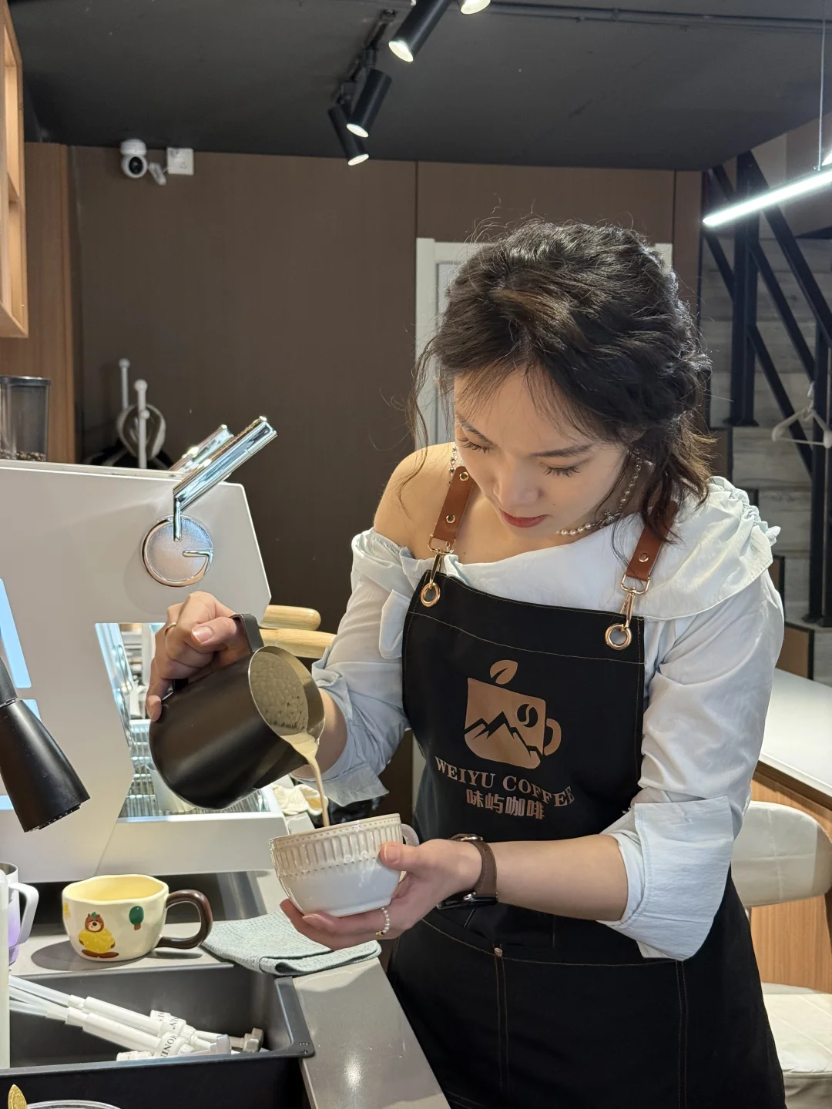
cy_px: 554
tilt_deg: -4.2
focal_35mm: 48
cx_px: 416
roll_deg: -0.4
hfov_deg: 30.3
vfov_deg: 39.7
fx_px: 1538
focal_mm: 6.76
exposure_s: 1/50
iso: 200
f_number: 1.78
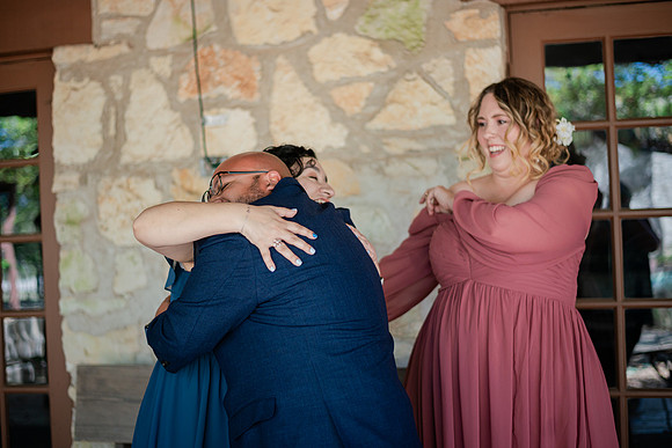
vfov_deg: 27.0
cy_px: 224
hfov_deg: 39.6
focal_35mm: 50
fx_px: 934
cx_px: 336
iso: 200
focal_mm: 50
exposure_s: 1/500
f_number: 1.8
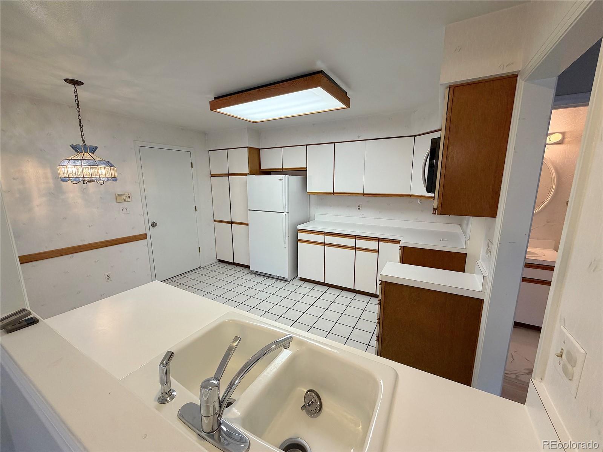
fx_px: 244
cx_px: 302
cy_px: 226
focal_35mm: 14
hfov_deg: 102.1
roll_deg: +0.1
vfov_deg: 85.7
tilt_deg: -9.7
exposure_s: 1/120
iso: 200
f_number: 2.2
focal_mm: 2.22
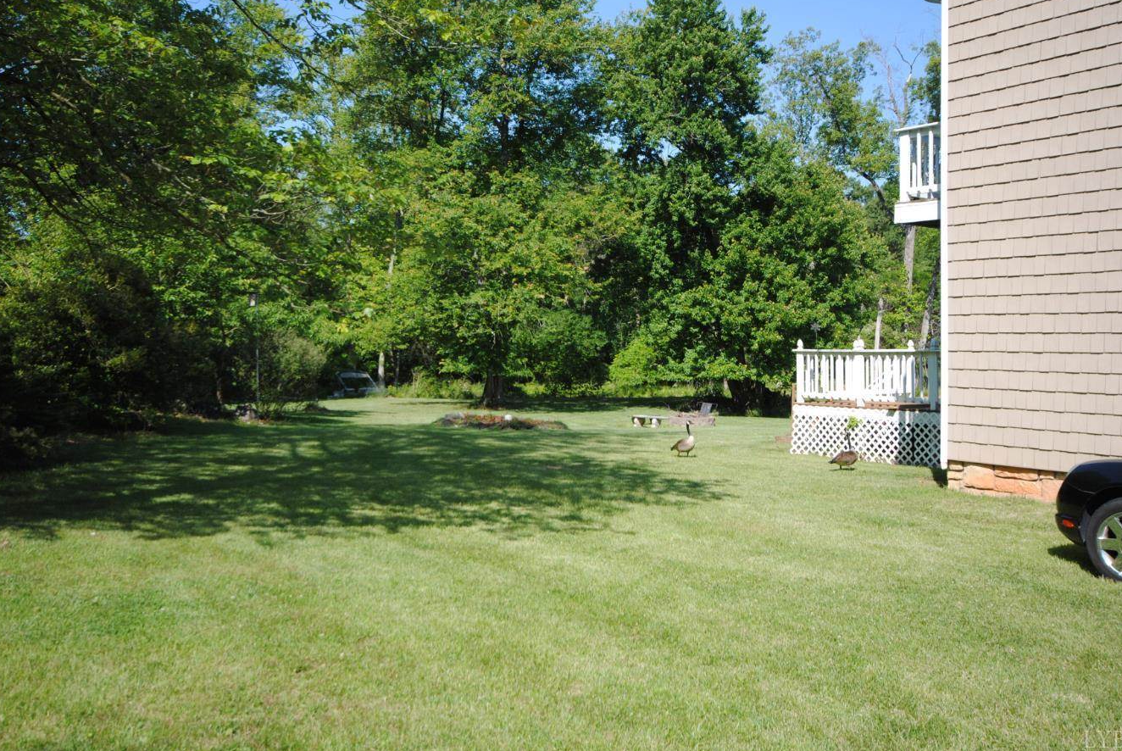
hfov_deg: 55.7
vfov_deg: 38.9
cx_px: 519
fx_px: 1061
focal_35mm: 34
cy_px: 332
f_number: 7.1
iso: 100
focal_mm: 20
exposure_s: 1/200
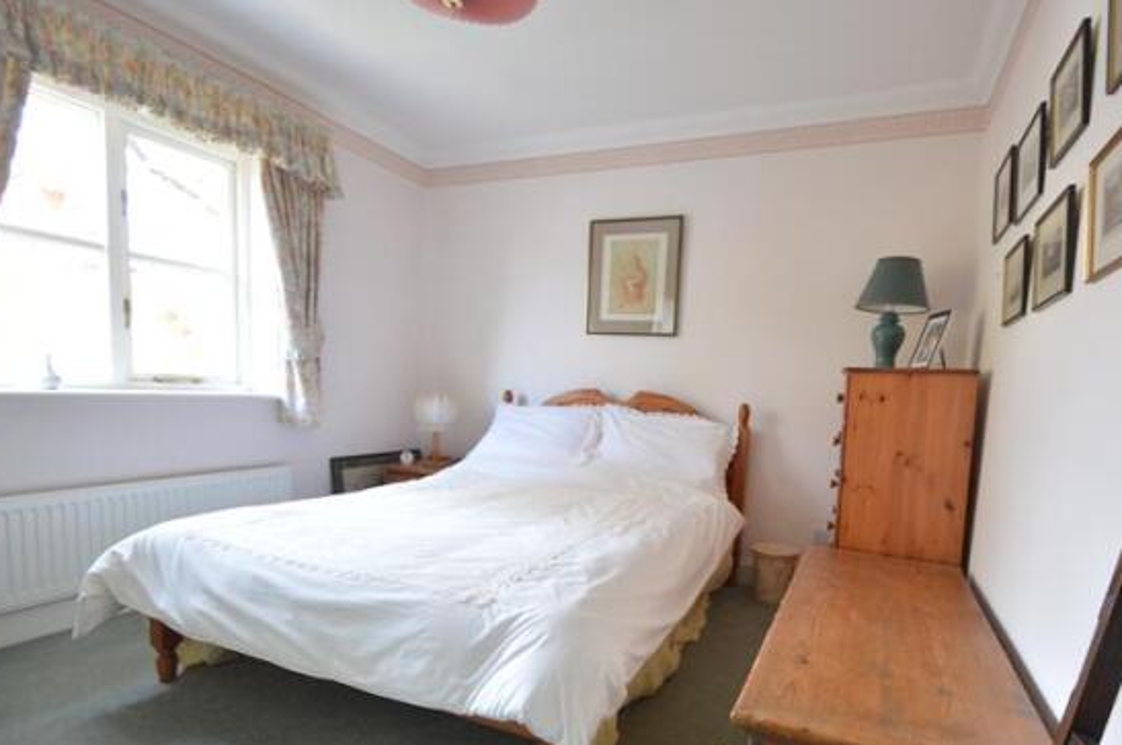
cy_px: 443
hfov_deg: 89.8
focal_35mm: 18
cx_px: 613
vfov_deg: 66.6
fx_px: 560
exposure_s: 1/15
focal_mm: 10
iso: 400
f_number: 3.5
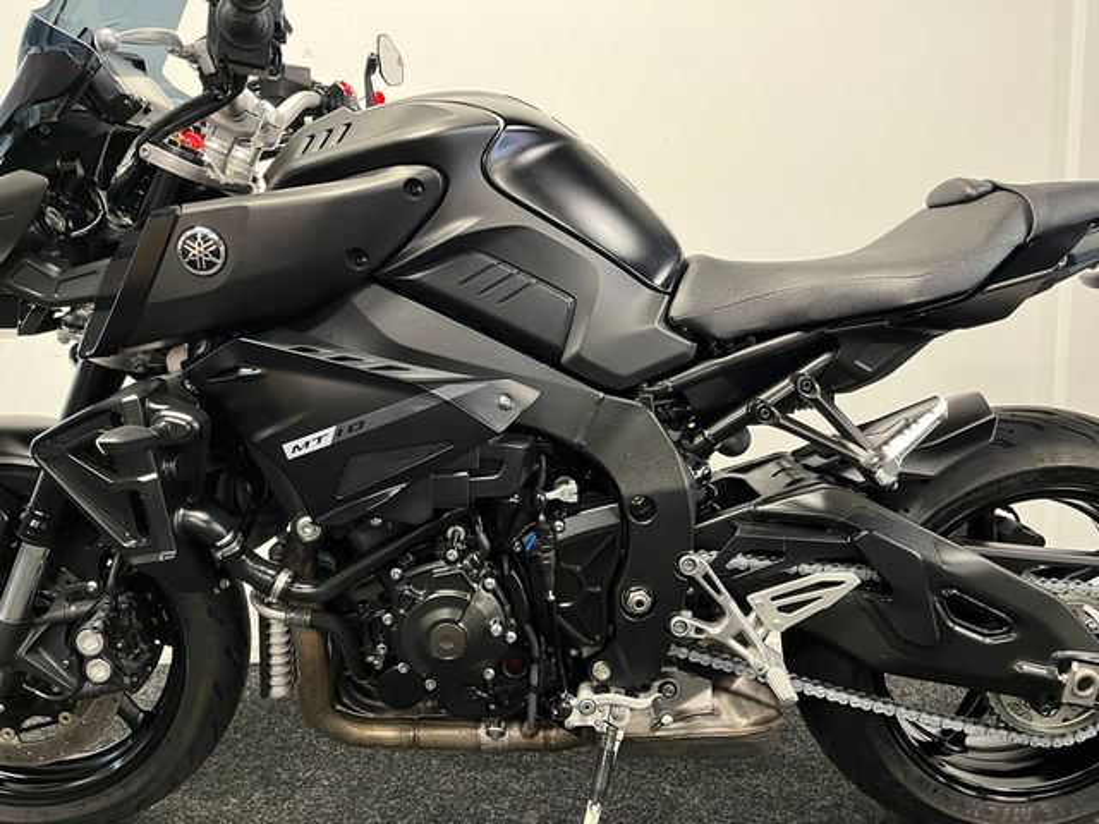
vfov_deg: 53.1
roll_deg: -0.2
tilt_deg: -4.7
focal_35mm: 26
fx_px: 825
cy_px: 412
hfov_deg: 67.3
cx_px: 550
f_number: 1.6
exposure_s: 1/50
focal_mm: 5.1
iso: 500
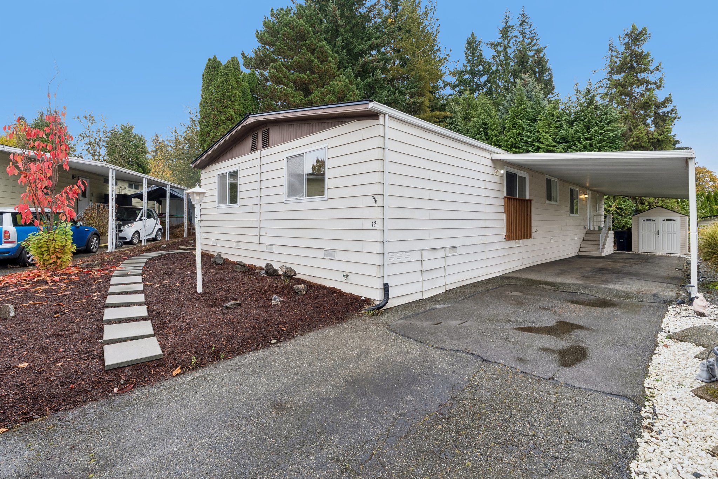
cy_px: 240
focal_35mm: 17
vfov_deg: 69.6
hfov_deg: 92.4
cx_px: 359
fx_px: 344
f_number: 8
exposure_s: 1/30
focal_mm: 11.5
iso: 125
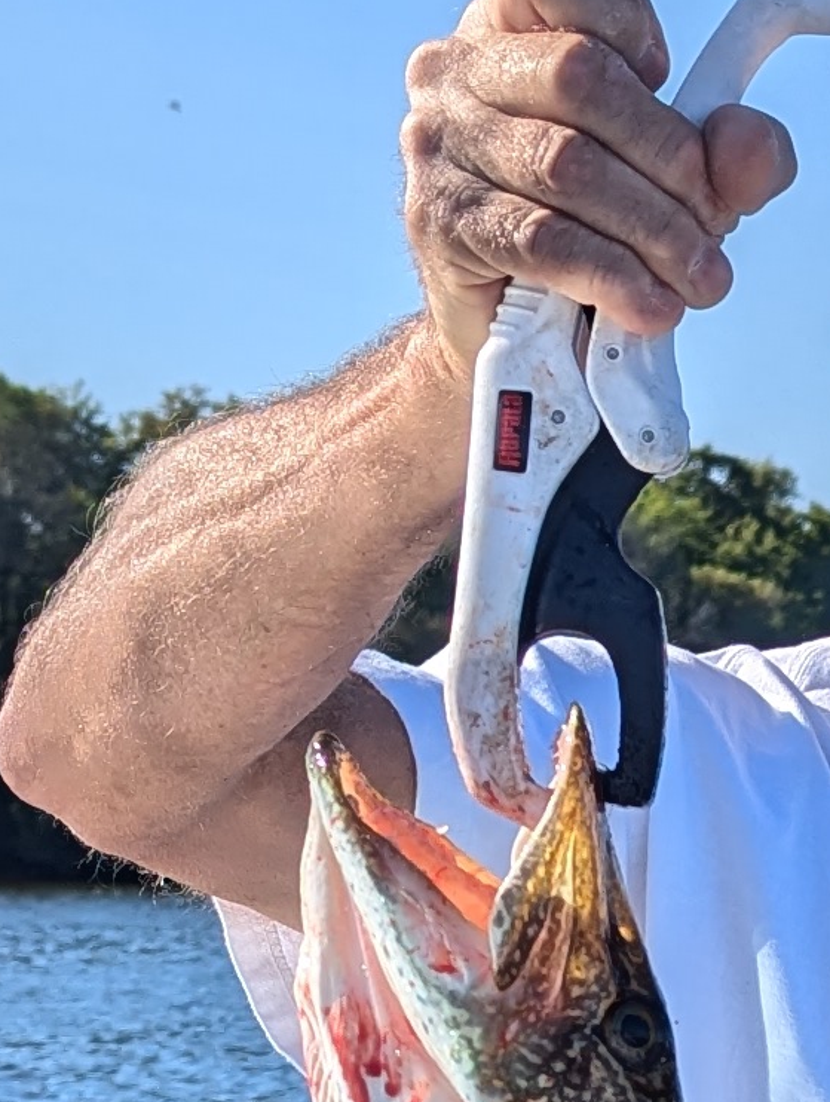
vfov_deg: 14.4
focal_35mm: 132
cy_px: 1335
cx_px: 922
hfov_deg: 11.1
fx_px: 4208
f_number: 1.85
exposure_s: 1/1984
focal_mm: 6.81
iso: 37
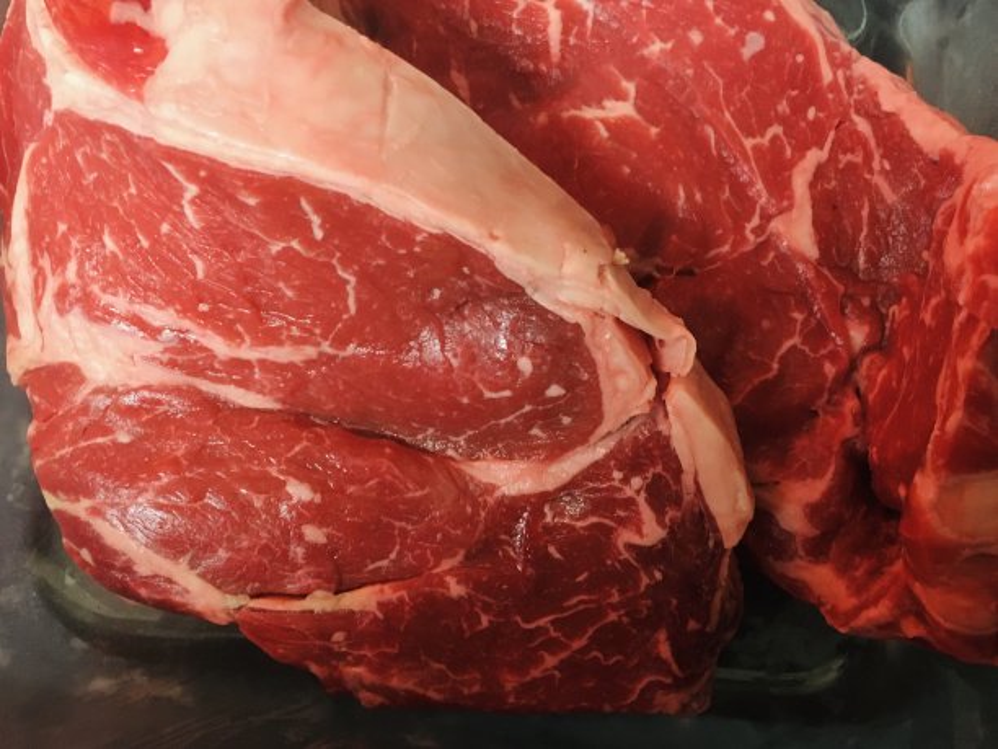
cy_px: 374
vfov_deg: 48.2
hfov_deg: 61.7
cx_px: 499
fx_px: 836
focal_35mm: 29
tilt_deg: -80.2
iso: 200
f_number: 2.2
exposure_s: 1/17
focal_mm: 4.15
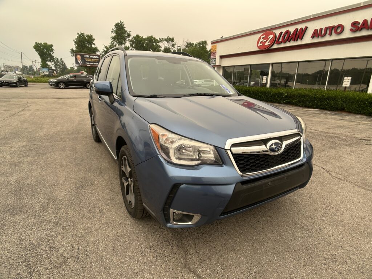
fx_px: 279
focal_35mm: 26
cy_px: 140
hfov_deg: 67.3
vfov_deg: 53.1
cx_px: 186
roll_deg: -2.0
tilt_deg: -15.4
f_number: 1.5
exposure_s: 1/1124
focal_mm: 5.7
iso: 50
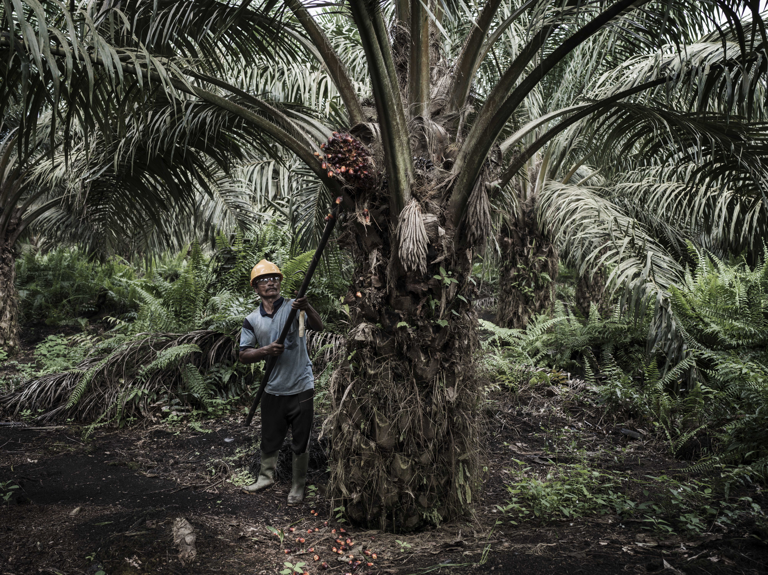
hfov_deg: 52.6
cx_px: 384
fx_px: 776
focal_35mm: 35
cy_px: 288
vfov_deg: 40.7
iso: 800
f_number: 5.6
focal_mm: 45
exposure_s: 1/750
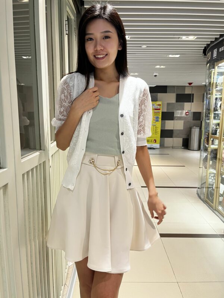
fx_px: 224
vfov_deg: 67.3
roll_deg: -1.2
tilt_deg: -8.6
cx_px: 112
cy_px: 149
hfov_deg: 53.1
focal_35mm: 26
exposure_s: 1/50
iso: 80
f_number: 1.6
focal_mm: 5.1
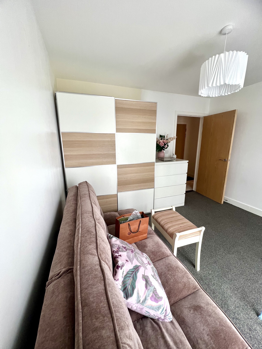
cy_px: 174
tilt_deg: -13.5
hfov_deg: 89.9
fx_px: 131
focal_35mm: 13
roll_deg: +0.1
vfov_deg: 106.2
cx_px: 131
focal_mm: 1.57
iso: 100
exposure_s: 1/99
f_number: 1.8
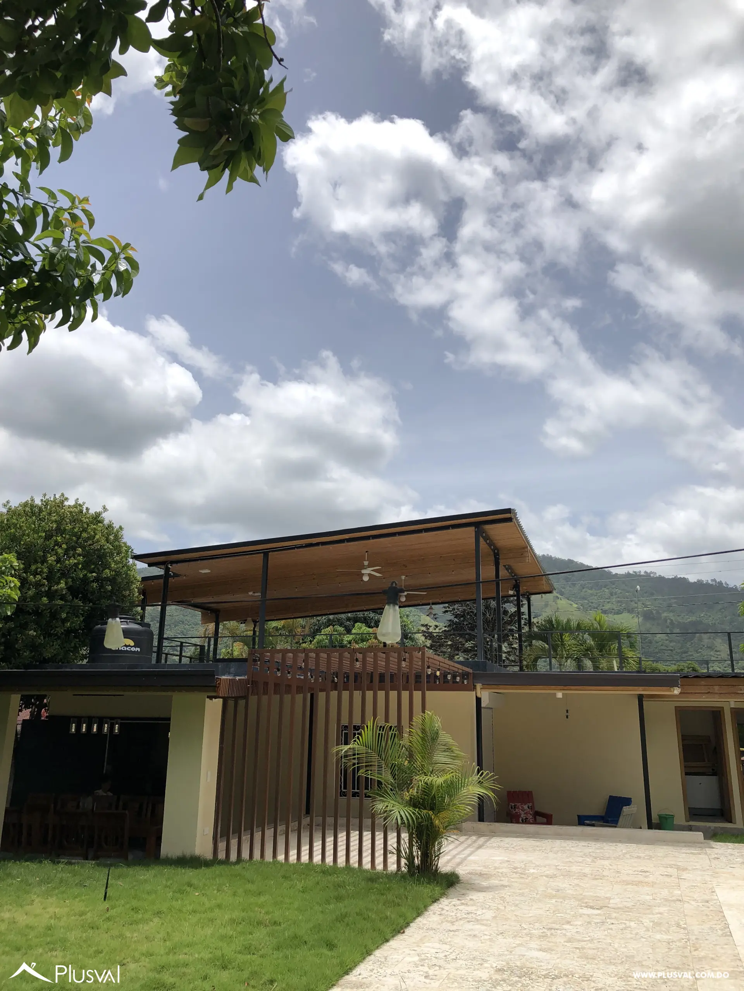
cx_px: 372
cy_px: 496
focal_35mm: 28
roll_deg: -0.9
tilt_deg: +16.1
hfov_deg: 49.7
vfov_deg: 63.4
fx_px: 802
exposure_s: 1/2525
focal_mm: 3.99
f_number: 1.8
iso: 20
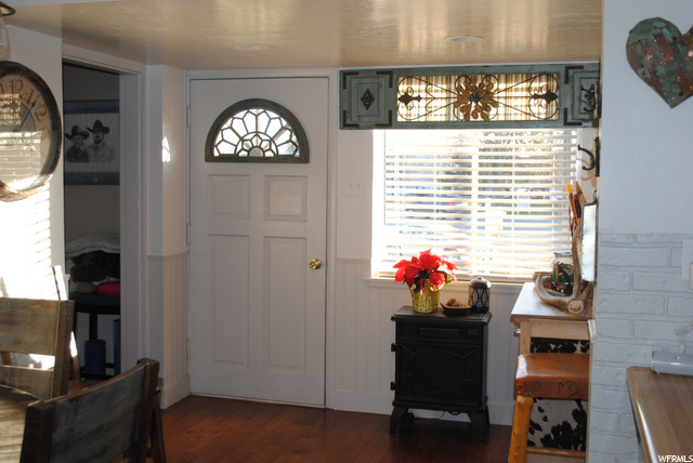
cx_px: 346
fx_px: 809
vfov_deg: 32.0
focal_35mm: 42
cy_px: 232
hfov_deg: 46.4
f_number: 4.5
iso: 200
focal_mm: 28
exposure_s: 1/60
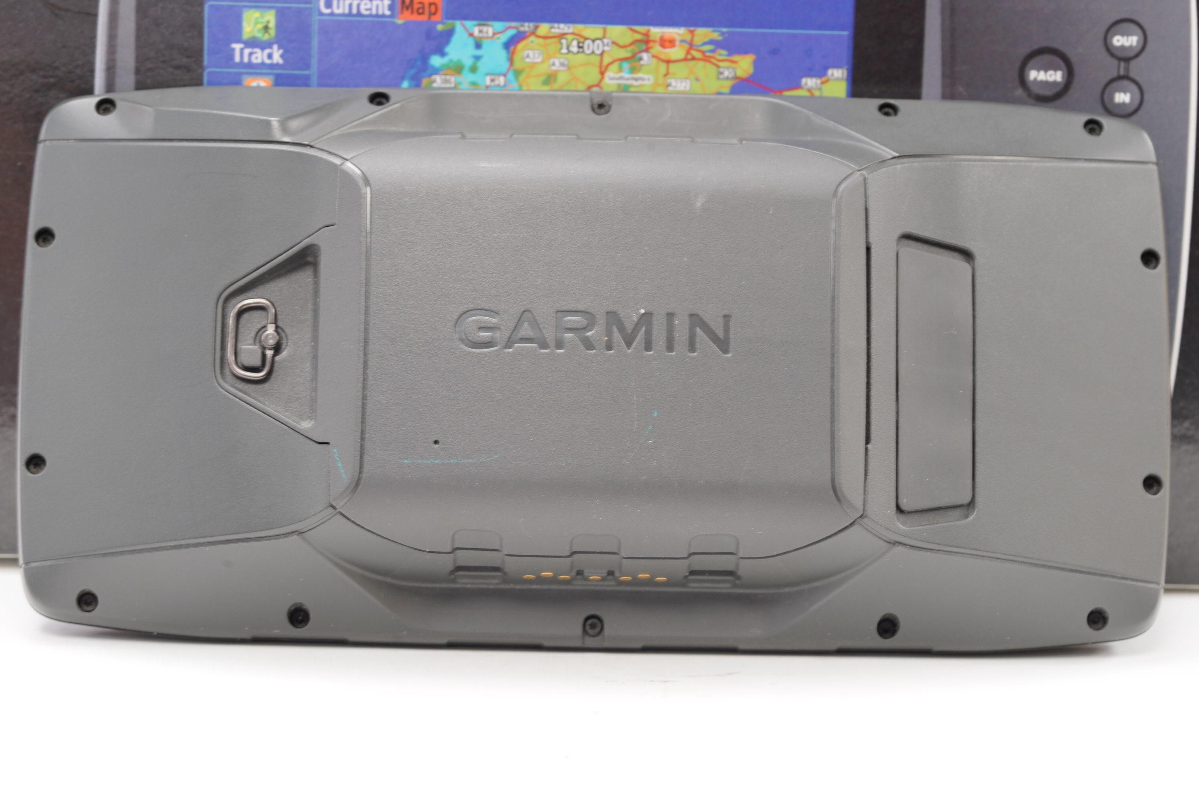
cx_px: 600
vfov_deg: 15.2
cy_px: 398
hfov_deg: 22.6
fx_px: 2995
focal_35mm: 90
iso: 200
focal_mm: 90
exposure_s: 1/1.25
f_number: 11
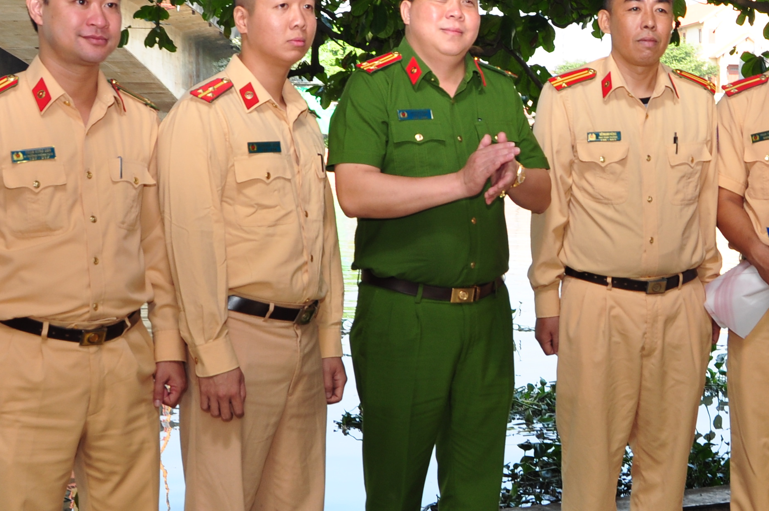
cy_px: 215
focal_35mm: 62
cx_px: 617
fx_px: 1323
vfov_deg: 21.8
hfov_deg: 31.6
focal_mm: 18
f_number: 5
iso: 200
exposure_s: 1/200
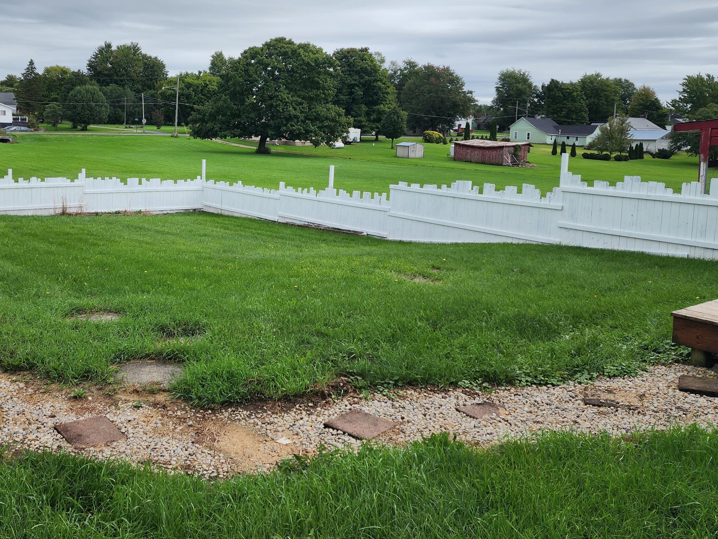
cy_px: 177
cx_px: 235
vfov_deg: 42.3
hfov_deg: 54.2
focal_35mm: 33
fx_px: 684
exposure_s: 1/1195
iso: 12
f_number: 1.8
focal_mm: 6.4
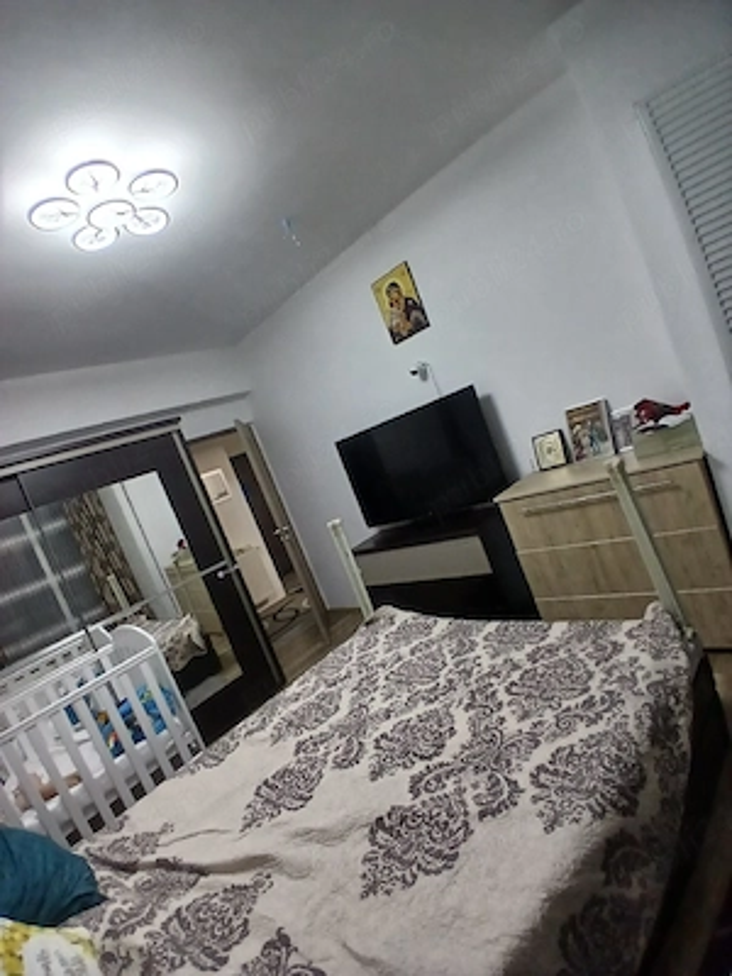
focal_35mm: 17
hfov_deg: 74.7
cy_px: 488
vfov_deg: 91.0
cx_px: 366
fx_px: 479
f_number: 2.2
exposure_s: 1/33.3
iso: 125
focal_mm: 1.4
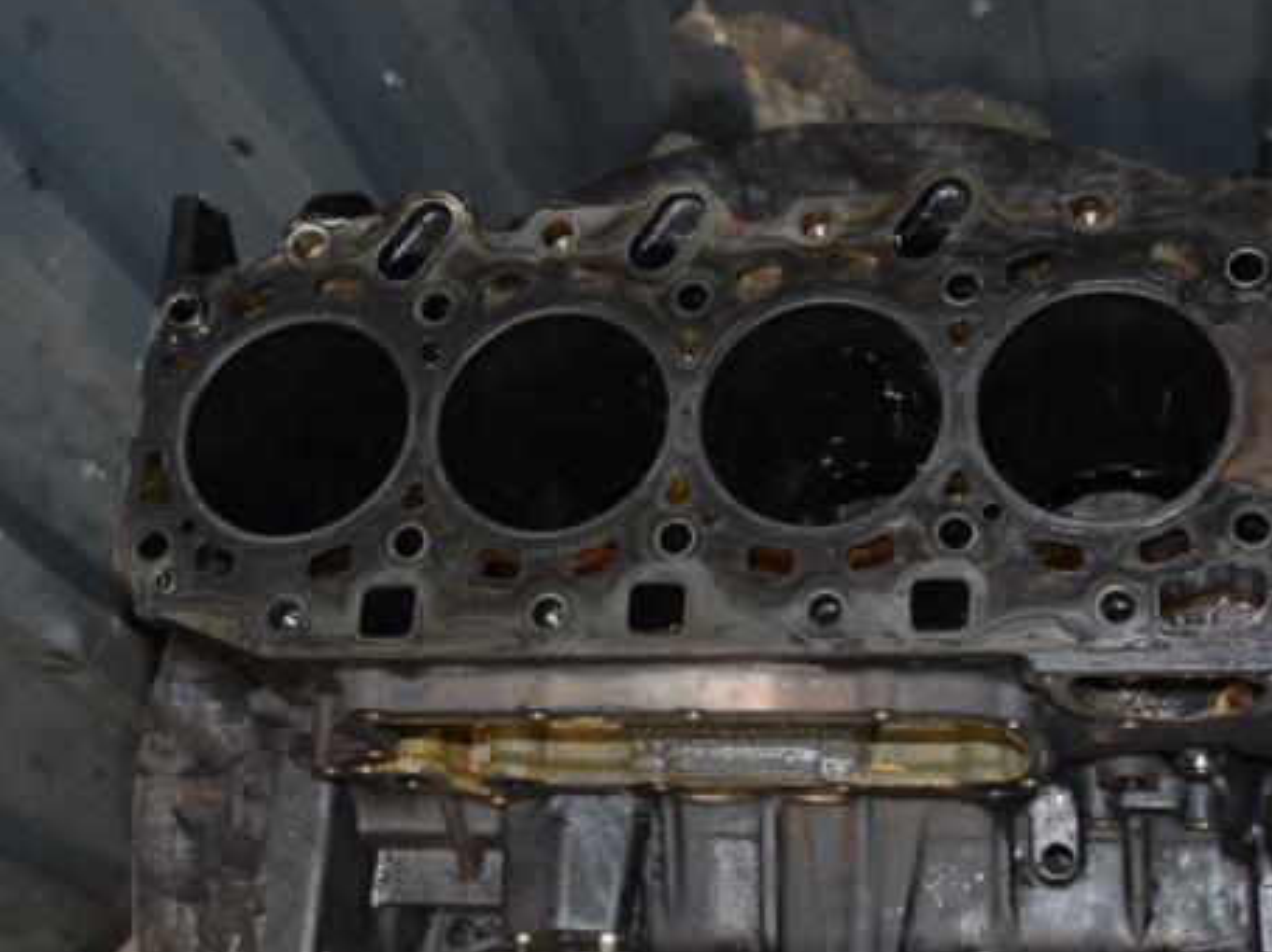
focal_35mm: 61
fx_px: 2240
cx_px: 748
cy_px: 526
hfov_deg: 31.6
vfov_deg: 24.0
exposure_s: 1/60
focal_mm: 32
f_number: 5
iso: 800
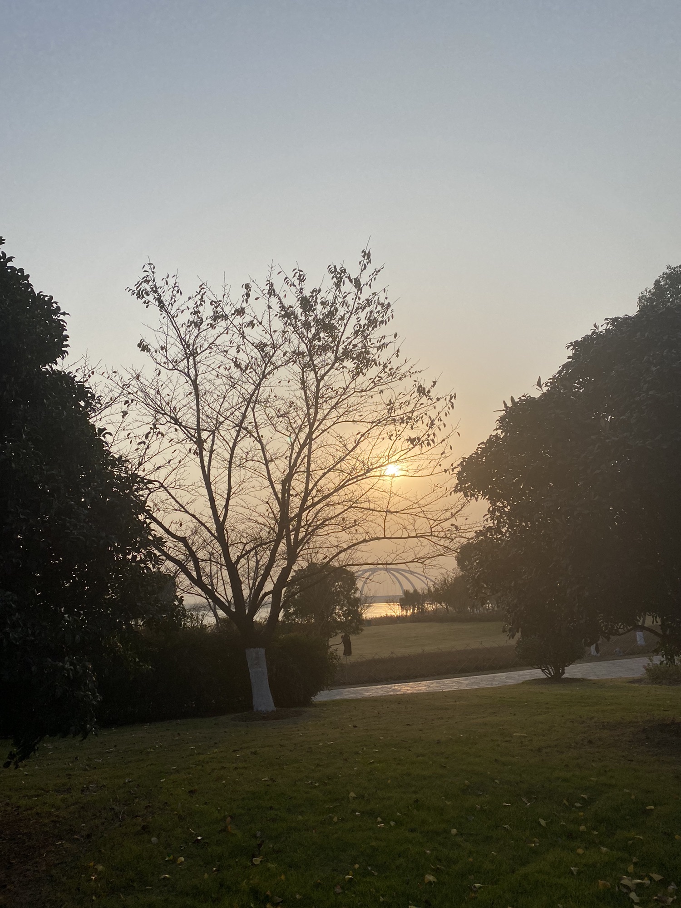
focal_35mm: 26
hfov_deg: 53.1
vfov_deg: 67.3
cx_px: 340
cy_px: 454
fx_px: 682
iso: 32
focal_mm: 4.25
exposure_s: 1/5025
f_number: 1.8
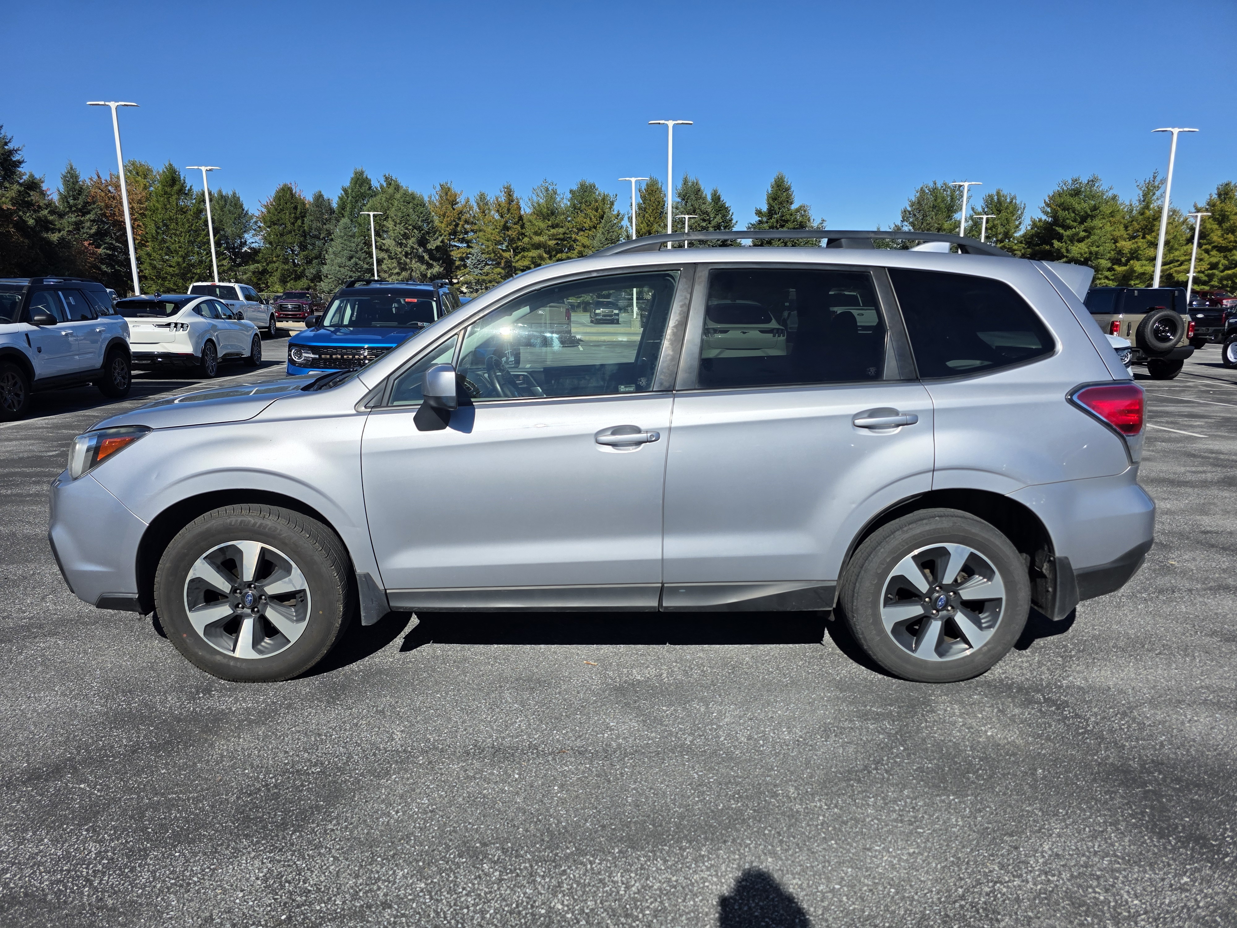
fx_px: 822
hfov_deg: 73.9
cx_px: 618
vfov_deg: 58.9
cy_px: 464
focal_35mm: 23
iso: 64
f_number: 1.7
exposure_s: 1/7944
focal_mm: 6.3
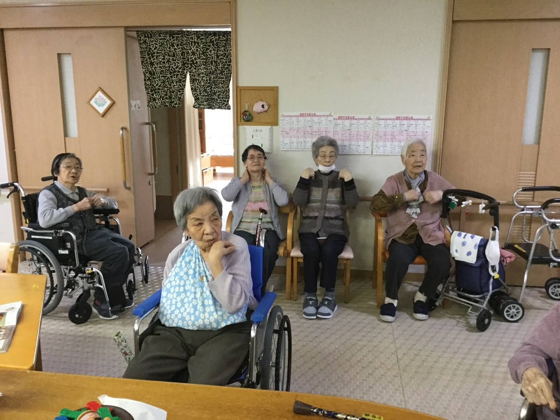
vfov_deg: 45.4
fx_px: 502
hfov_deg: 58.4
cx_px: 280
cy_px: 210
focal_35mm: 31
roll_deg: -0.3
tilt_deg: -11.7
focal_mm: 3.3
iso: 200
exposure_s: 1/30
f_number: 2.4
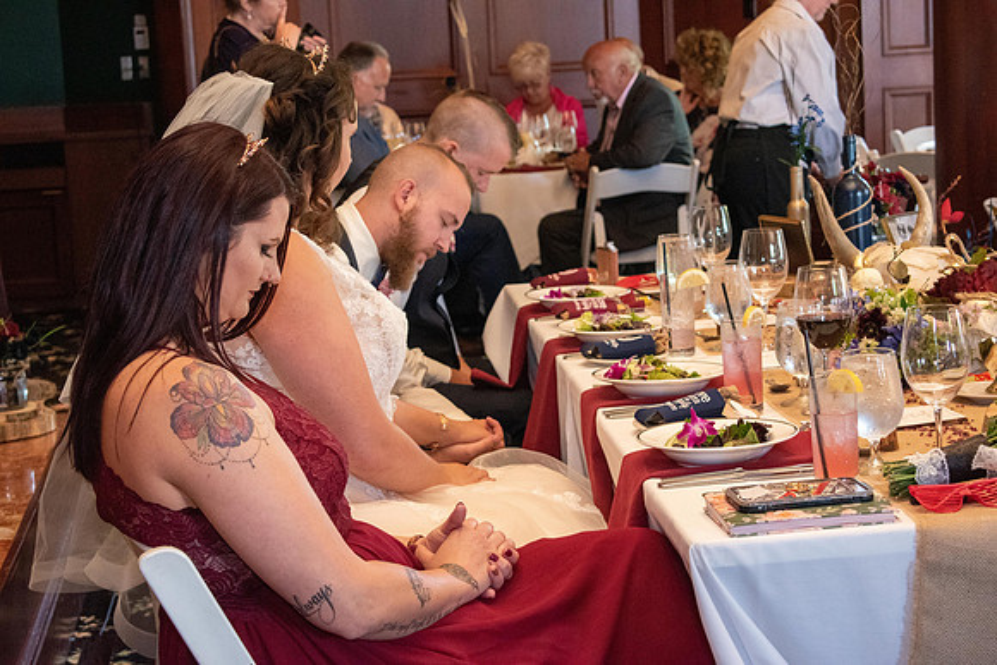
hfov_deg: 24.6
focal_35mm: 82
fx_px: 2285
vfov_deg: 16.6
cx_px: 498
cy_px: 332
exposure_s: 1/60
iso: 4500
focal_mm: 55
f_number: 5.6
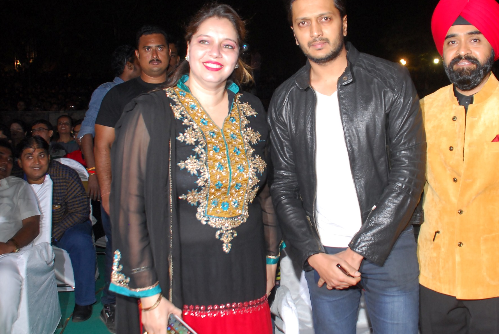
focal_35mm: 91
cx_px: 325
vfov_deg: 15.1
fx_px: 1263
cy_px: 138
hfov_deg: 22.3
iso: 400
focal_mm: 40
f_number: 4.5
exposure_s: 1/125
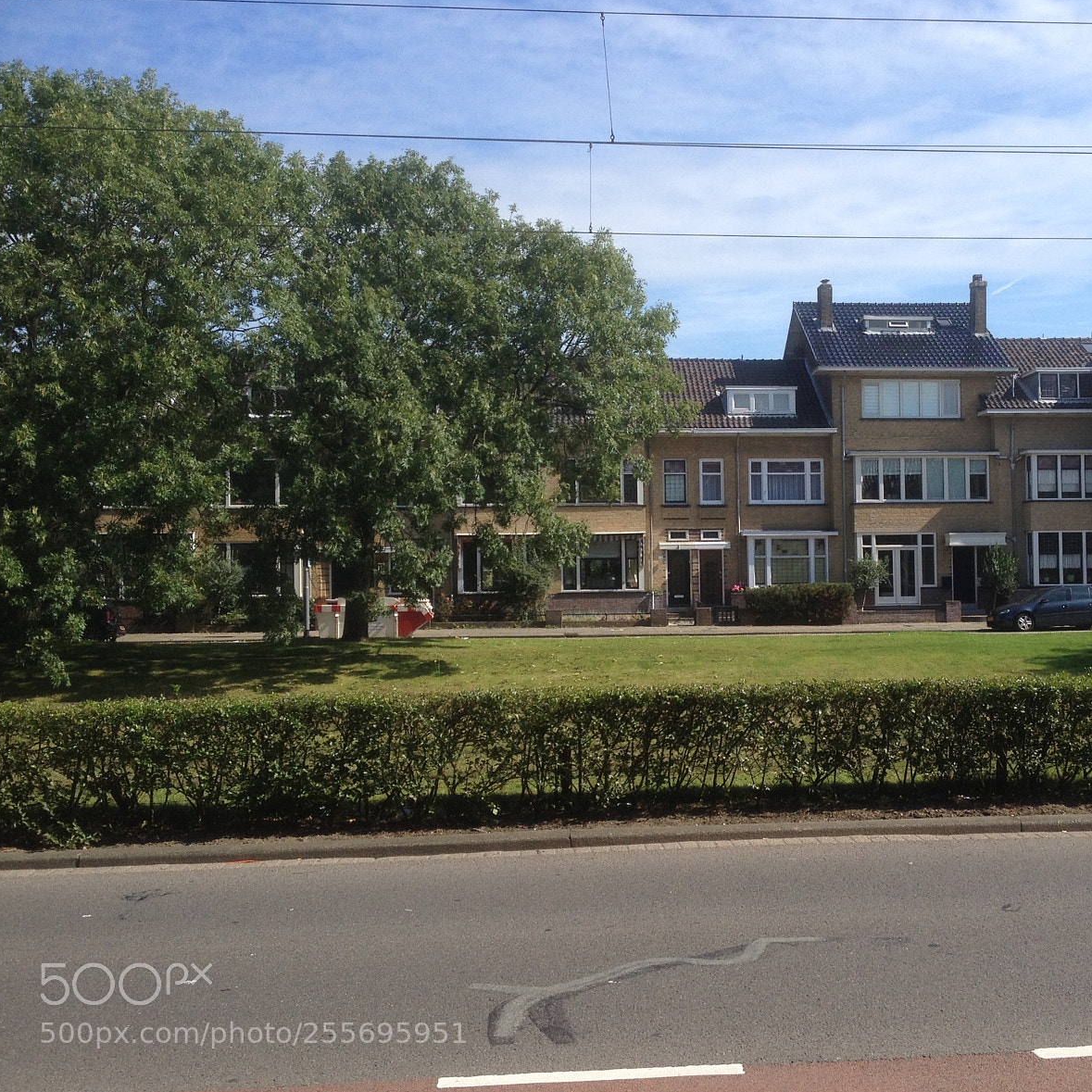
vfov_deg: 40.0
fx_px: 1499
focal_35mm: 42
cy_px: 550
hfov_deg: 39.6
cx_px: 723
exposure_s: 1/1346
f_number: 2.4
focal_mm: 4.28
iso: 50
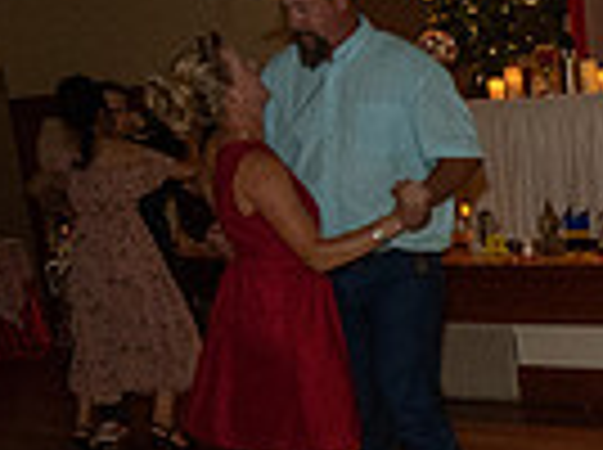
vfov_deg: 18.6
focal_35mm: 77
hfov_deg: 21.5
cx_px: 893
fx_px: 1339
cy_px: 453
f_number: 7.1
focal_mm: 16
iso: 6400
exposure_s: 1/80
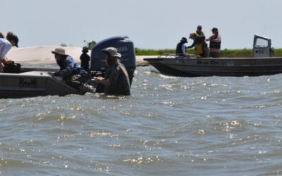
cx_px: 74
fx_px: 1567
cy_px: 9
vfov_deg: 6.4
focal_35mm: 204
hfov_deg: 10.3
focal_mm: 70
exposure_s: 1/500
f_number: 11
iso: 200
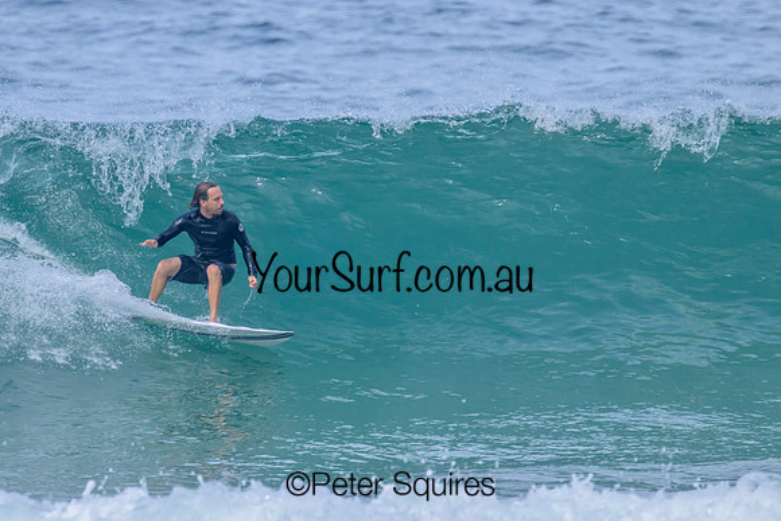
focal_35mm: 1077
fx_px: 23362
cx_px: 314
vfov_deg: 1.3
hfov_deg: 1.9
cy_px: 249
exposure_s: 1/2000
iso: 1100
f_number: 11
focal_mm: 800
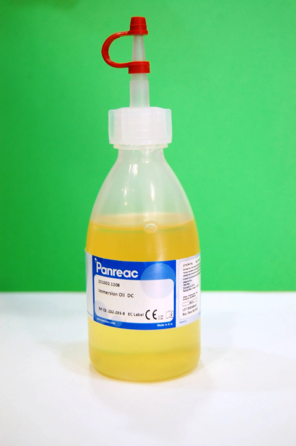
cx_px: 148
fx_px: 704
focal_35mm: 57
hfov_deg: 23.7
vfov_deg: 35.1
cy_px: 223
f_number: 4.8
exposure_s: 1/25
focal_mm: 38
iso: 200
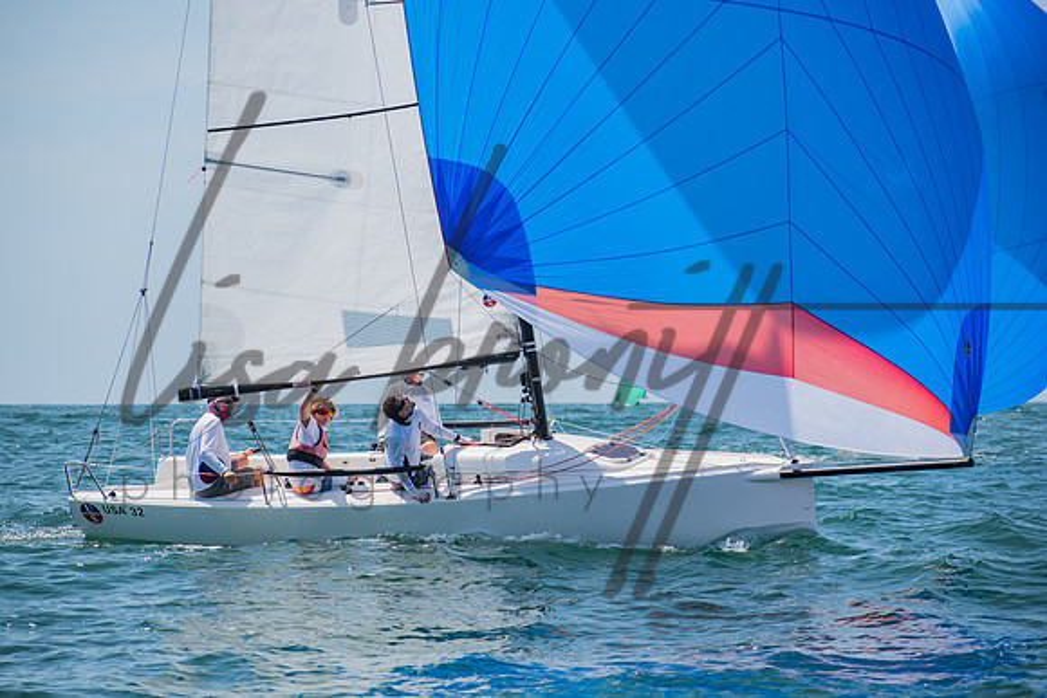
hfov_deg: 10.2
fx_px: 5884
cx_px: 513
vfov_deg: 6.8
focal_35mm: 202
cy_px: 349
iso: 200
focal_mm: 130
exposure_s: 1/1000
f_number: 6.3
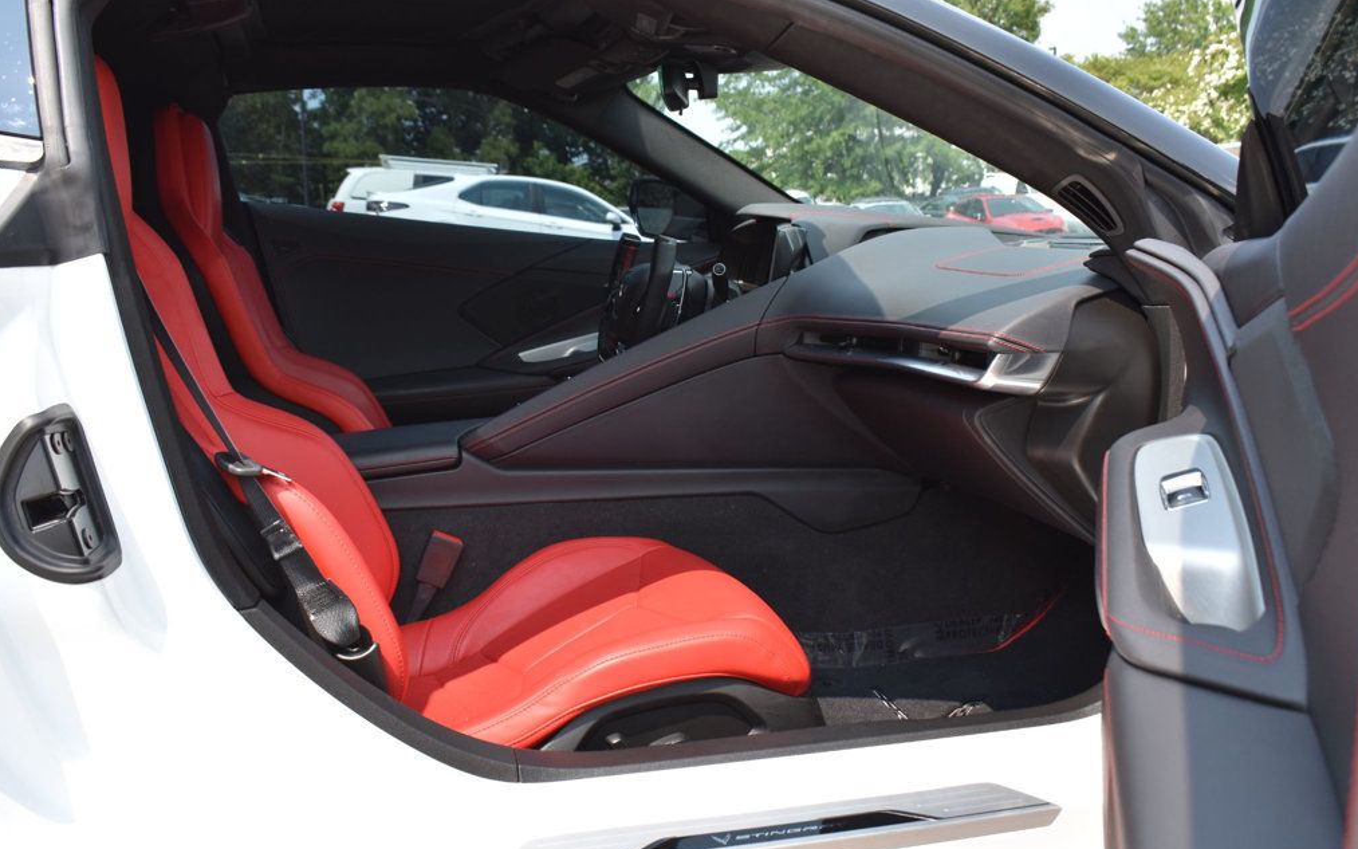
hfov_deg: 56.7
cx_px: 682
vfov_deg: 37.3
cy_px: 424
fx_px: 1258
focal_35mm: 34
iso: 200
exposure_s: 1/320
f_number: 7.1
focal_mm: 22
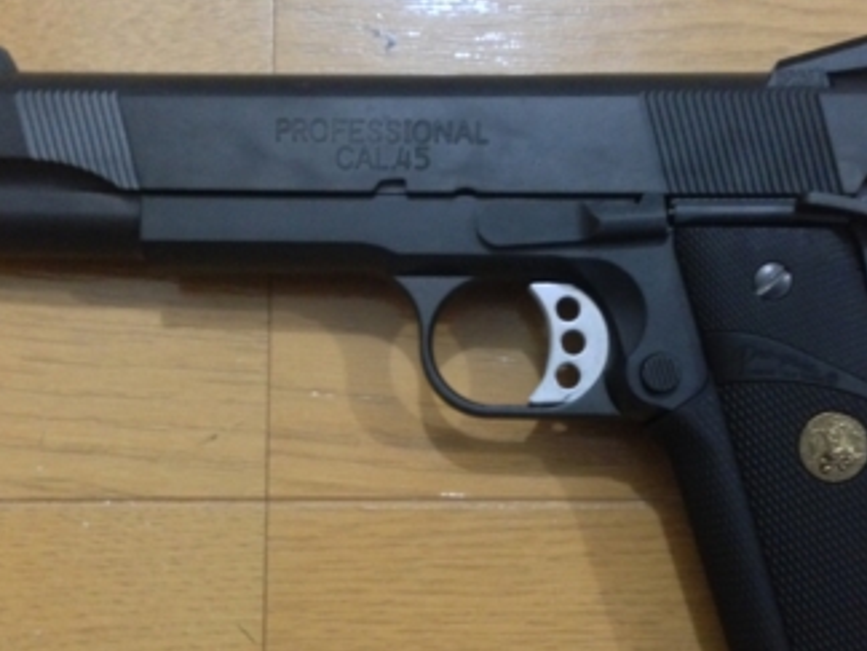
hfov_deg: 37.5
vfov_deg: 28.5
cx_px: 476
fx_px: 1277
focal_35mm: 51
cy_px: 387
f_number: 2.4
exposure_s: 1/15
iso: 640
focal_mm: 4.12
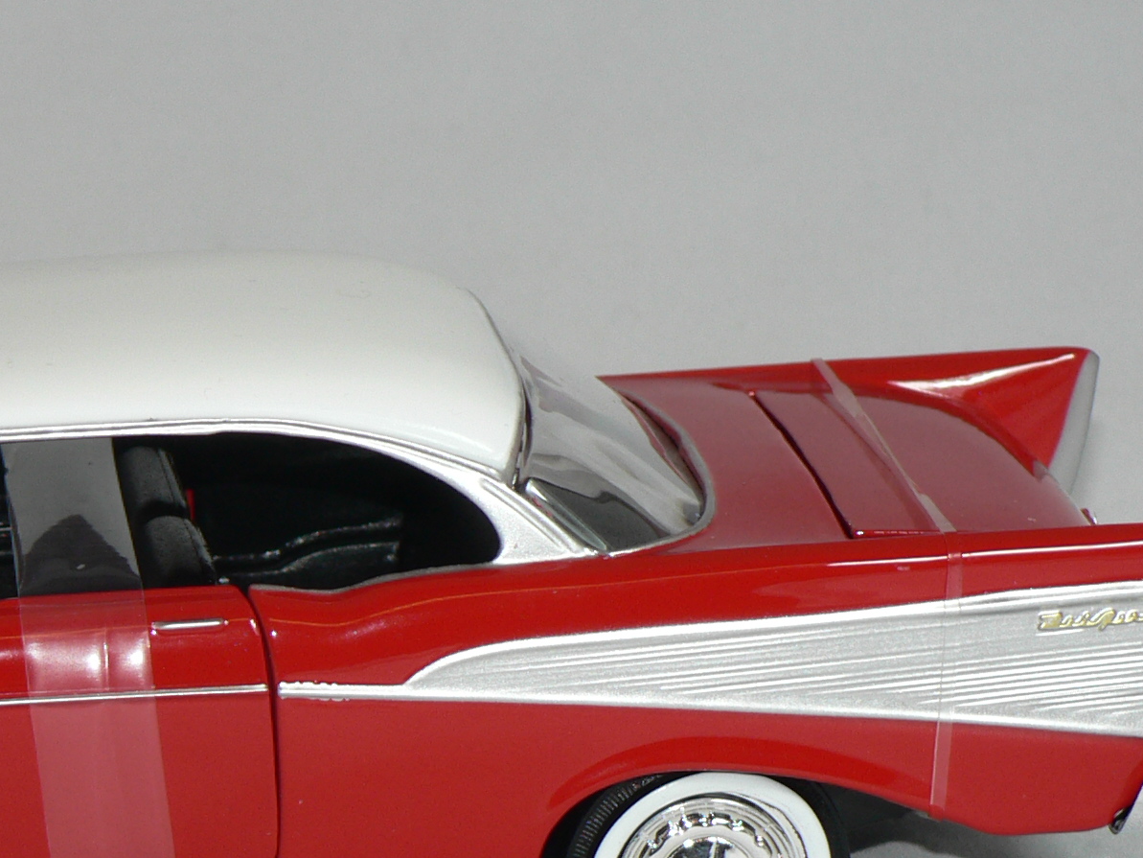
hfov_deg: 10.3
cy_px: 644
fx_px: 6307
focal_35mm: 191
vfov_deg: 7.8
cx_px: 161
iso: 80
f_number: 3.2
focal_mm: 14.9
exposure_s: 1/60
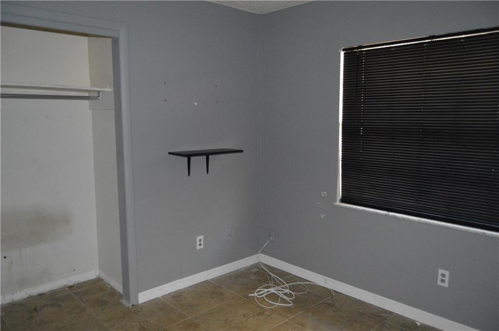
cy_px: 166
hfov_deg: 67.4
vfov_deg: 47.8
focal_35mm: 27
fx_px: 374
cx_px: 250
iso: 3200
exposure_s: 1/60
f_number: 3.5
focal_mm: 18
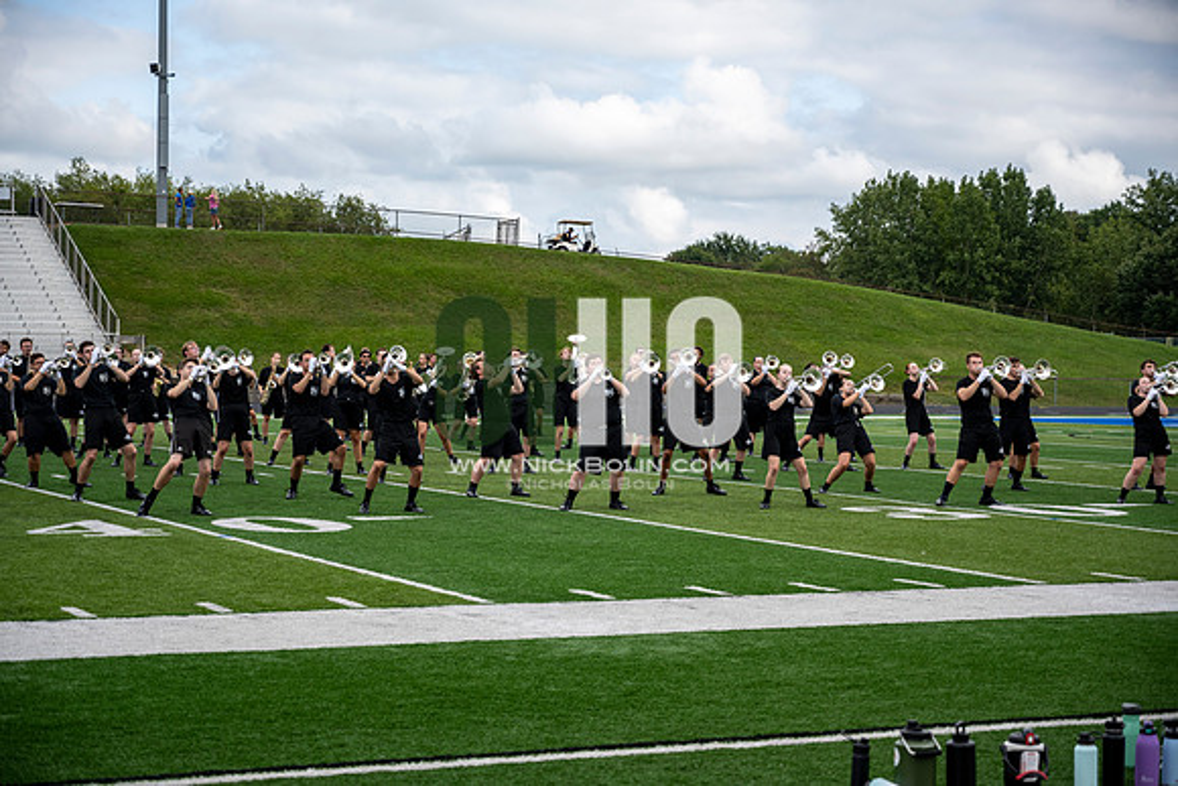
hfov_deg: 28.8
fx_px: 2291
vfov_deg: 19.5
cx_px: 589
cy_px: 393
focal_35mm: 70
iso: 200
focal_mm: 70
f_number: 4
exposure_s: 1/800
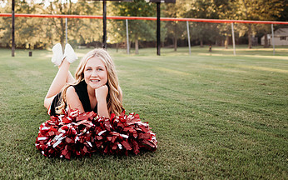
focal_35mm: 41
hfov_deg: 46.6
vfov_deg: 30.2
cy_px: 25
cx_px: 74
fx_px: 322
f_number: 2
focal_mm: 24
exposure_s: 1/500
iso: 125
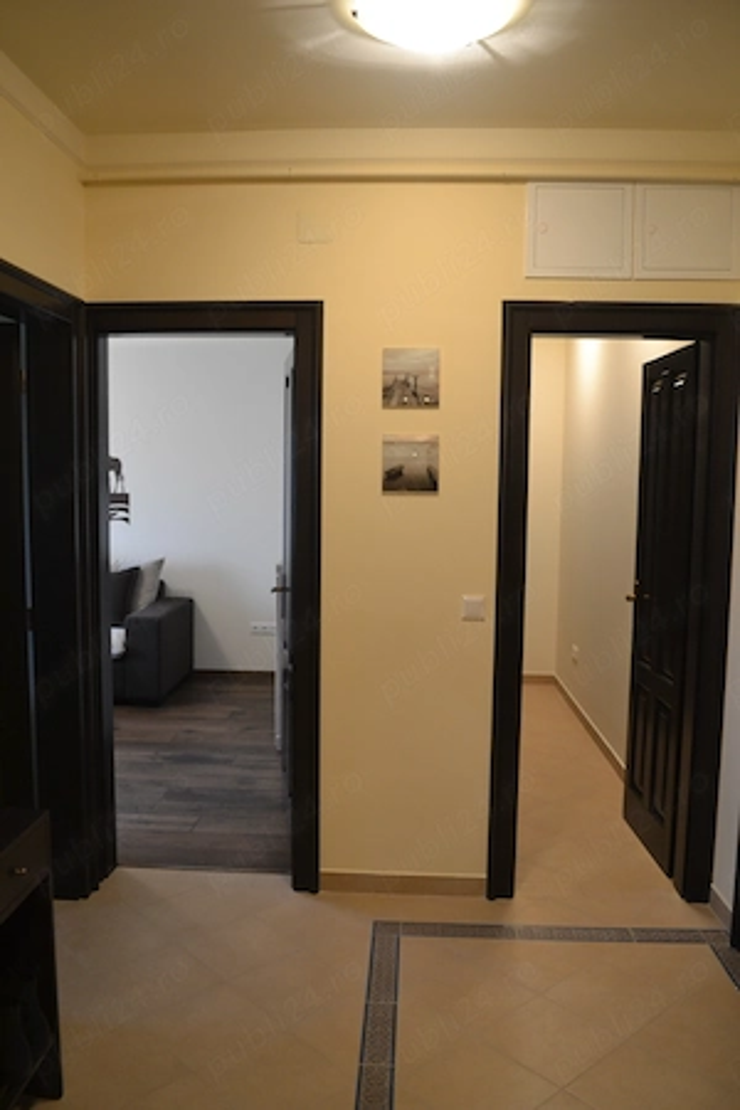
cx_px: 370
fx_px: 832
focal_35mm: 27
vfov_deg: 67.4
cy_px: 555
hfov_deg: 47.9
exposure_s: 1/25
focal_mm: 18
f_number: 3.5
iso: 800
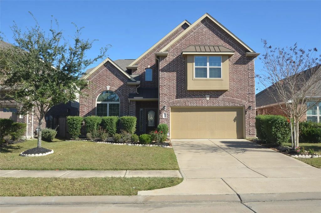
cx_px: 160
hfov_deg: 62.0
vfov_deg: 43.4
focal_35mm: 30
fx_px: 267
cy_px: 106
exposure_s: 1/250
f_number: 8
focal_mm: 20
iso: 125
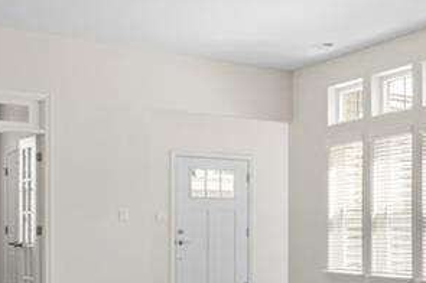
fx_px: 697
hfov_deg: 26.6
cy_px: 244
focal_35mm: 59
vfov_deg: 22.5
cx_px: 604
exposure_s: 1/4
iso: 200
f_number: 8
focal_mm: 17
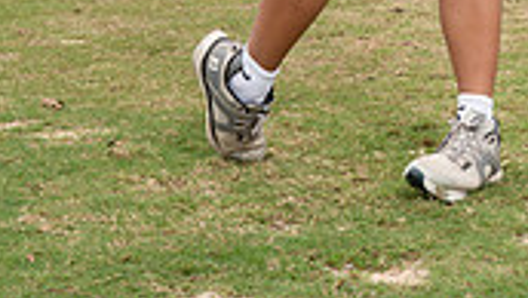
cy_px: -390
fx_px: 1765
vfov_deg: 8.8
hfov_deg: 17.0
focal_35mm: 126
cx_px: 307
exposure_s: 1/250
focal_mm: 46
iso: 400
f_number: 10
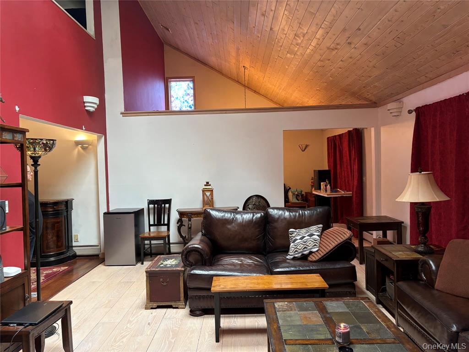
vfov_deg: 53.1
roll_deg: +2.0
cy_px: 176
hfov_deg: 67.3
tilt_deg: -1.6
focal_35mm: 26
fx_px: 352
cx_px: 234
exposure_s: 1/60
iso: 160
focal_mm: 5.96
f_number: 1.6
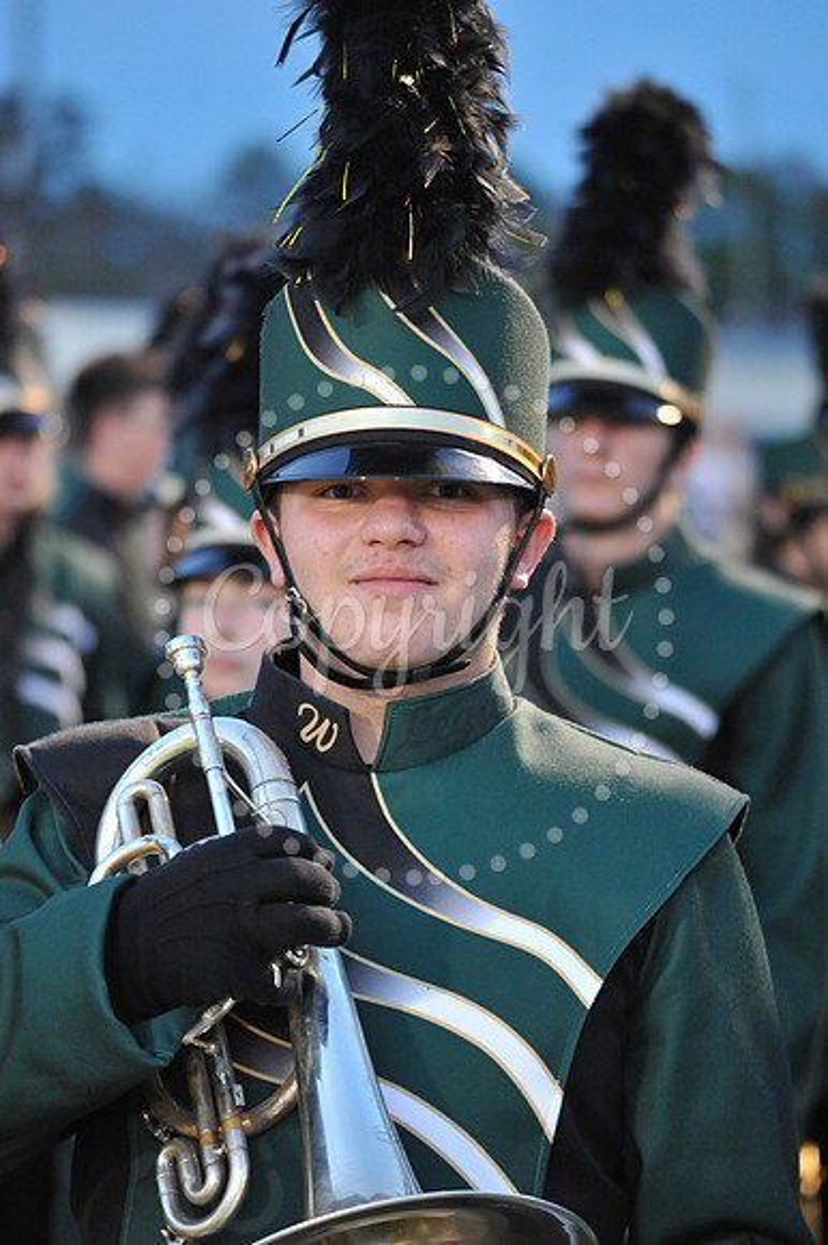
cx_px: 414
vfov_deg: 13.7
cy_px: 622
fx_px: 5181
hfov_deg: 9.1
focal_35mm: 150
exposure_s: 1/125
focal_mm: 150
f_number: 5.6
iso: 4000
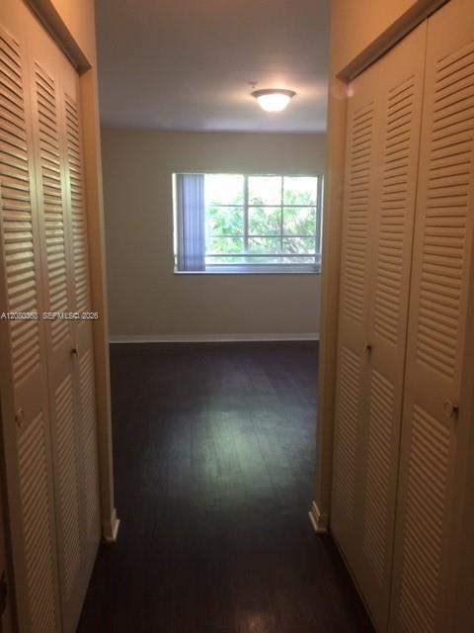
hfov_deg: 48.2
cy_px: 316
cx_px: 237
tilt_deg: -10.3
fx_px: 529
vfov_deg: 61.7
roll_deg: +0.1
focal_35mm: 29
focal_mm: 4.15
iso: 32
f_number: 2.2
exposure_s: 1/15
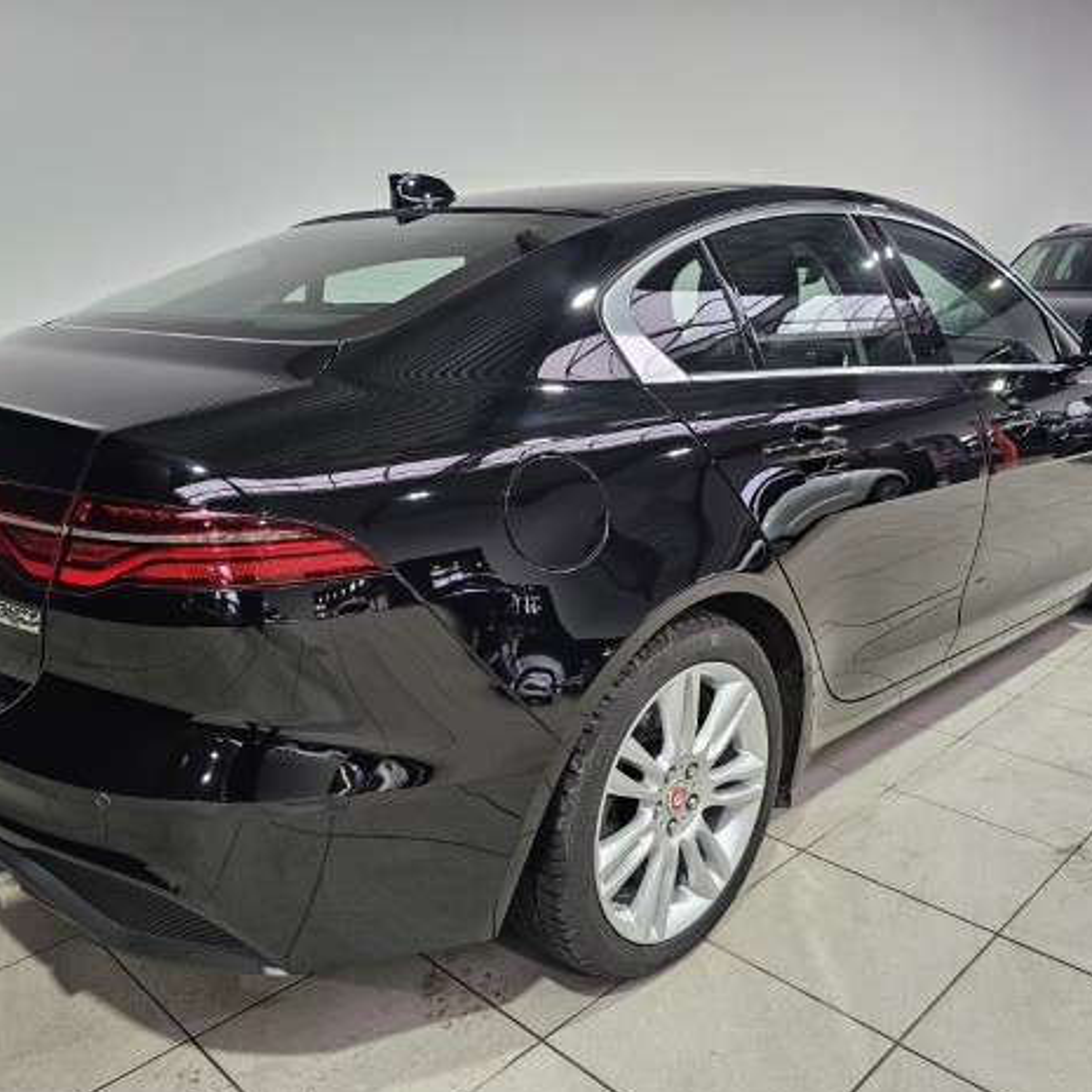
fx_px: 999
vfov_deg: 57.3
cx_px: 505
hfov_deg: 57.2
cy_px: 561
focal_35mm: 28
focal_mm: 6.3
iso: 160
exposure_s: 1/100
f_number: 1.7
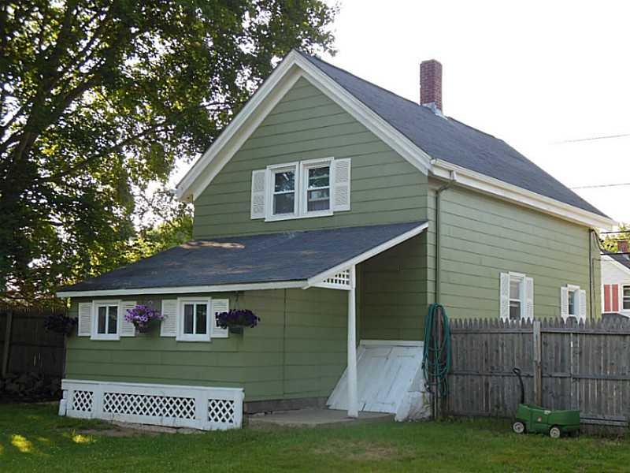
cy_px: 236
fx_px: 910
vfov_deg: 29.1
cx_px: 315
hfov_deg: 38.2
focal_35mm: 50
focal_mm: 8.9
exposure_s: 1/200
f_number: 4
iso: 125
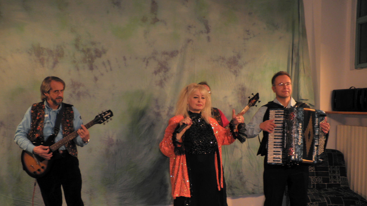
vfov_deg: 29.5
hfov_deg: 50.5
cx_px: 181
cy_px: 138
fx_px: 389
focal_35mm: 40
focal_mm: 6.3
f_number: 3.5
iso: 64
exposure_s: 1/80
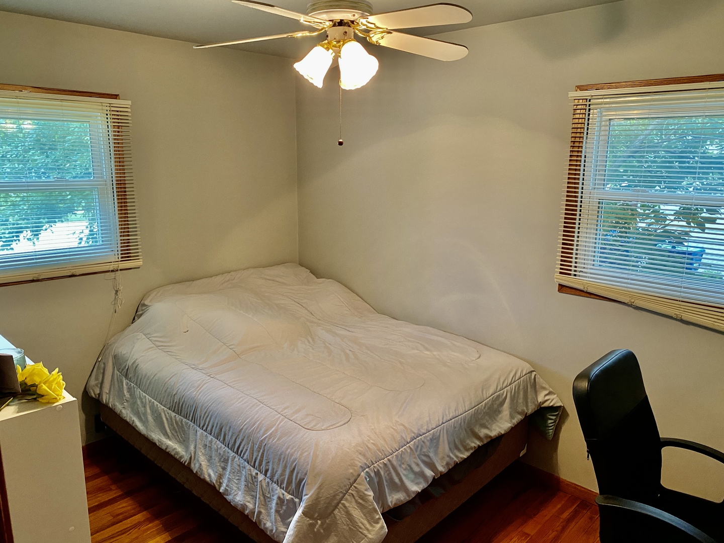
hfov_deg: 67.3
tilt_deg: -11.4
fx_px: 544
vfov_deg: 53.1
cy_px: 272
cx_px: 362
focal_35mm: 26
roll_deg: -1.1
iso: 320
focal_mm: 4.25
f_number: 1.8
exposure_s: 1/60
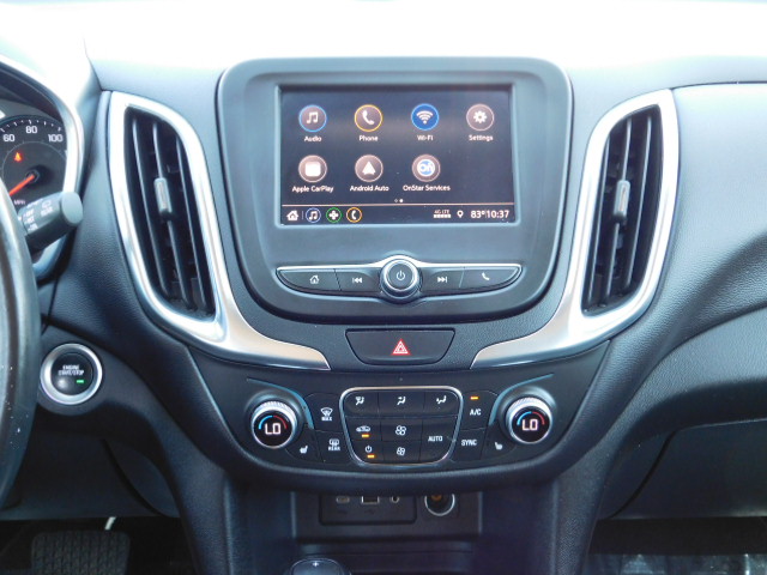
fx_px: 997
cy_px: 288
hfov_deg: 42.1
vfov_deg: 32.2
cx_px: 384
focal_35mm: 45
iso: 320
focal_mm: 8
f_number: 3.7
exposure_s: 1/30
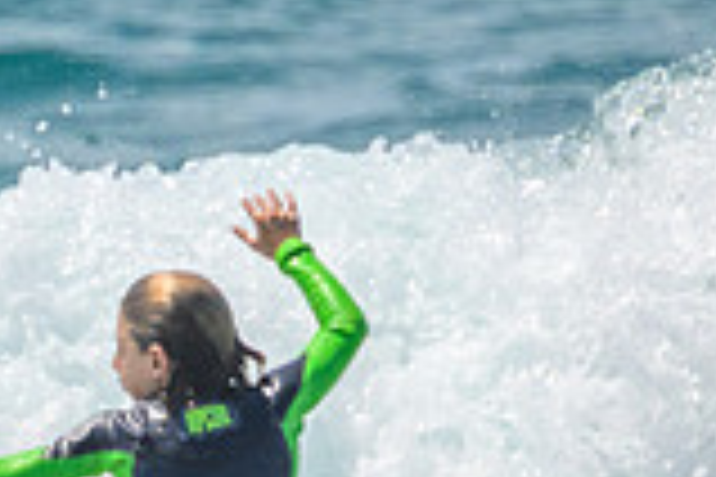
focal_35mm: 3951
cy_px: 628
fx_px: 78575
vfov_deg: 0.3
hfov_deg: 0.5
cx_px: -220
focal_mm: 800
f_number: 11
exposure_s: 1/2000
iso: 560
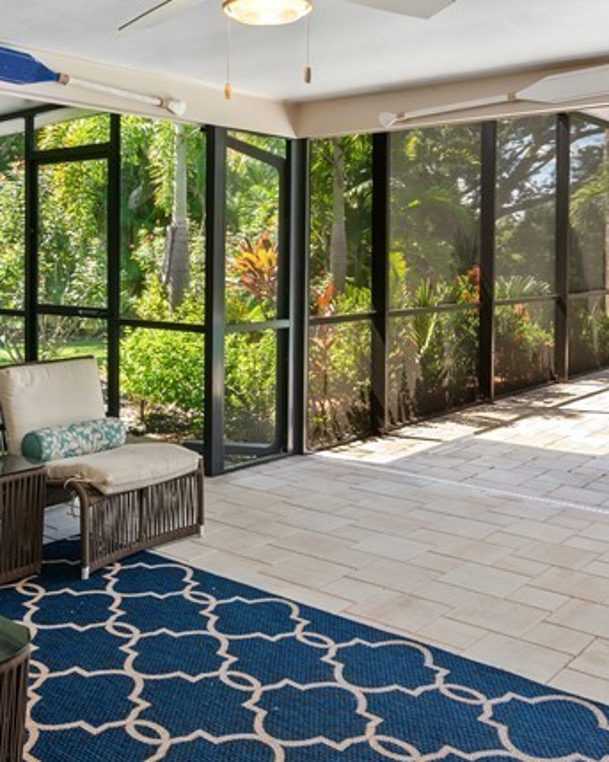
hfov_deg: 39.0
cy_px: 245
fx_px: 856
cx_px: 249
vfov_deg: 47.1
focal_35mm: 38
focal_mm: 16
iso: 400
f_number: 8
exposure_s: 1/50
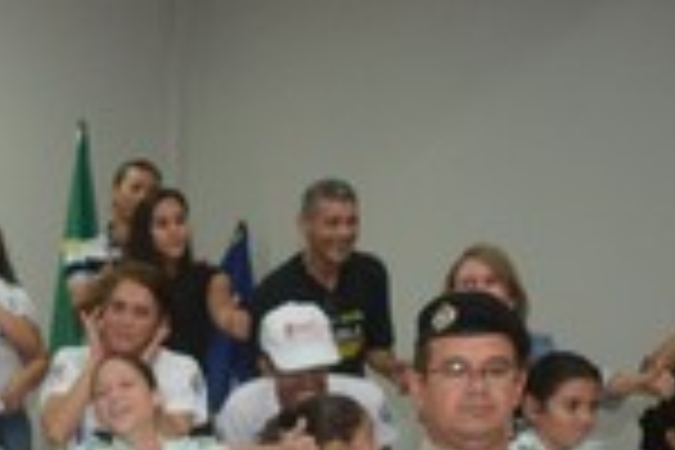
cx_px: -171
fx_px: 1687
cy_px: 670
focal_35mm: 90
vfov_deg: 14.2
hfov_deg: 20.8
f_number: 3.5
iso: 1600
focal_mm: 20
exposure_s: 1/100
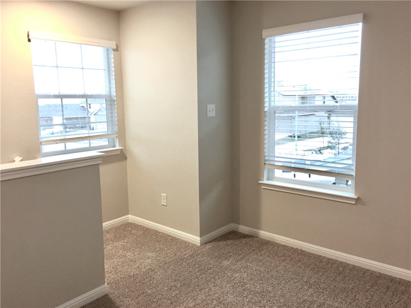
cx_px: 206
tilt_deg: -7.9
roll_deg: +0.4
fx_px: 344
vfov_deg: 48.2
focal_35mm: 29
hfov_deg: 61.7
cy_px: 154
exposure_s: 1/15
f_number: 2.2
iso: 80
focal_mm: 4.15
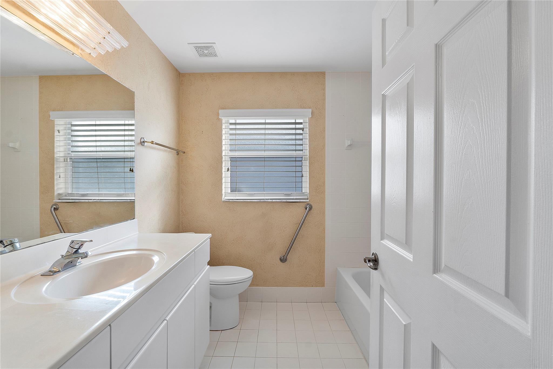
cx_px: 276
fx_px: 230
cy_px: 184
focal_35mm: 15
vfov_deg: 77.3
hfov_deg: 100.4
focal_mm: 10
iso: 100
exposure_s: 1/6
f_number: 11
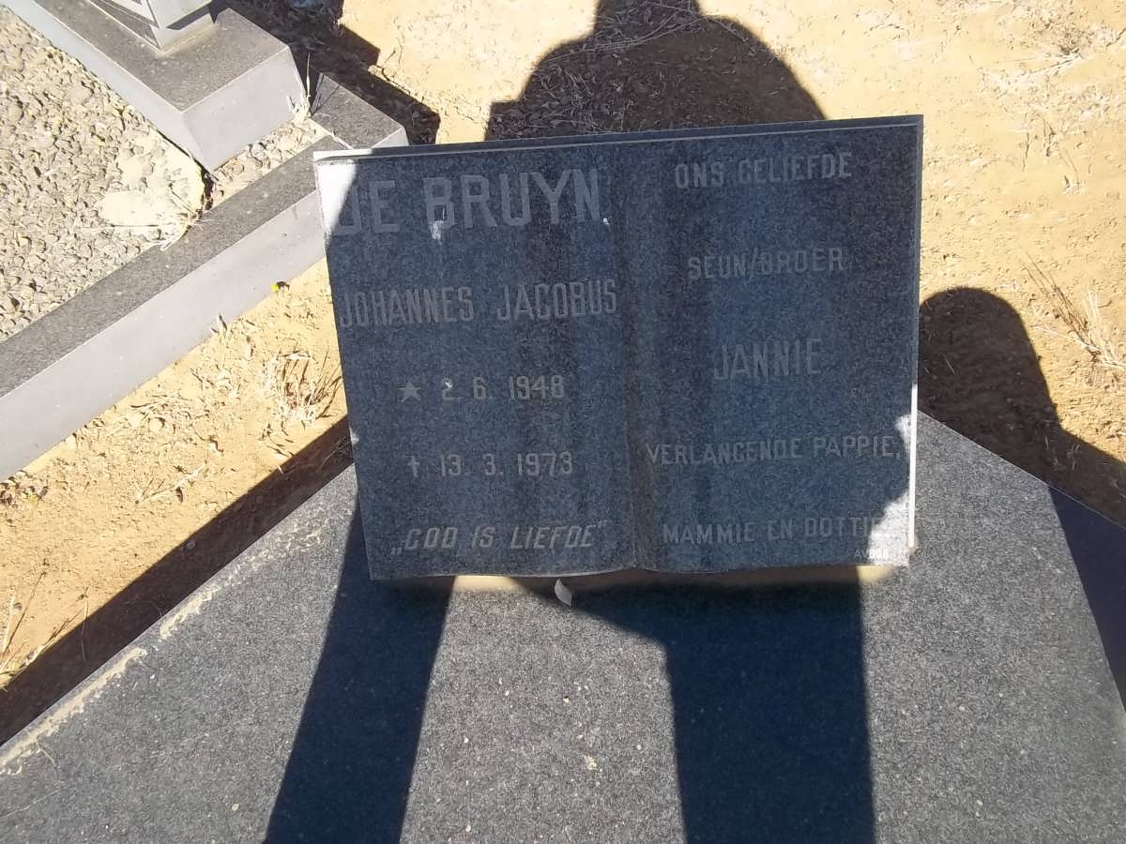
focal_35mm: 32
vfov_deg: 44.2
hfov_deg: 56.8
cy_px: 422
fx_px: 1041
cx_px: 563
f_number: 5.5
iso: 80
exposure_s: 1/200
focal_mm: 5.7
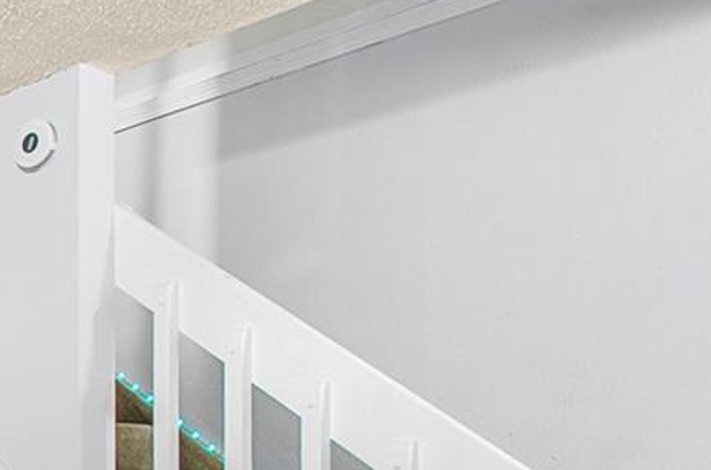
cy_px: 520
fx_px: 1103
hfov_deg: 24.4
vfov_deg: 22.6
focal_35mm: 56
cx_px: -442
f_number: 13
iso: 320
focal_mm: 10
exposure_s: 1
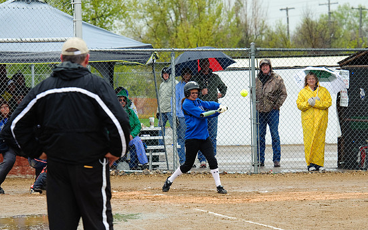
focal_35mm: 160
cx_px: 189
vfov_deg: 8.2
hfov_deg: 13.1
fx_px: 1604
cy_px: 106
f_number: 5.6
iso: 400
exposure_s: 1/1000
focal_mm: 150
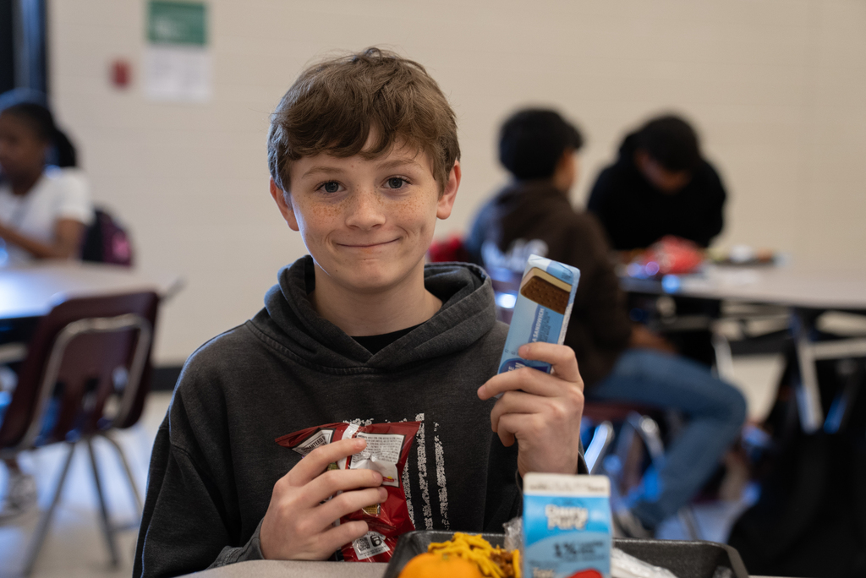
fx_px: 1348
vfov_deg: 24.2
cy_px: 289
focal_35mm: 56
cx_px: 433
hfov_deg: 35.6
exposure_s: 1/160
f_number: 2.8
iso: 1600
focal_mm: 56
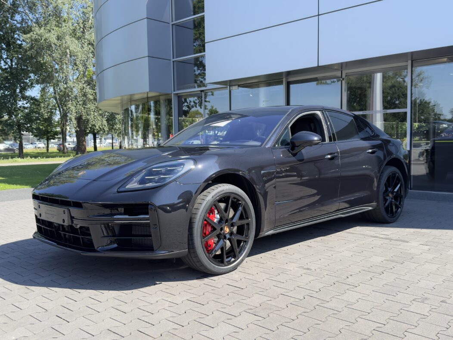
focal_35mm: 35
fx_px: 458
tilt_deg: -3.1
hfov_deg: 52.6
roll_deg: +0.7
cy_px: 170
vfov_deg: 40.7
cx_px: 226
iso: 100
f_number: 1.78
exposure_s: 1/1538
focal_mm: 6.76
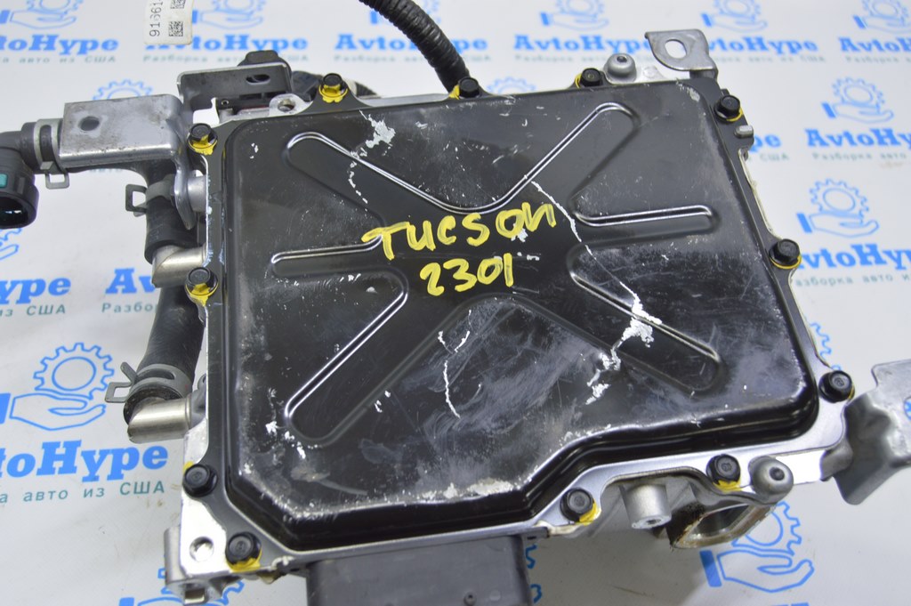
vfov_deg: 38.3
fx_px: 872
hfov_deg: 55.1
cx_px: 456
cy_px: 303
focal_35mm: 34
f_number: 5.6
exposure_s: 1/20
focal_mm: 23
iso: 400
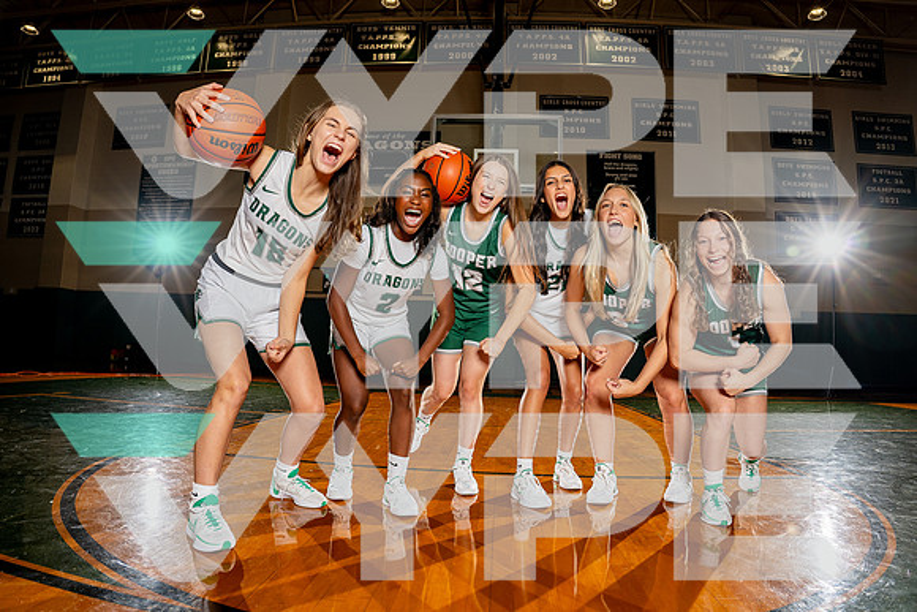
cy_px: 301
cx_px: 458
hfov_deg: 78.6
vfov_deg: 57.3
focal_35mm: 22
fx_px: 560
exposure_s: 1/250
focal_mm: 20
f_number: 5.6
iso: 160
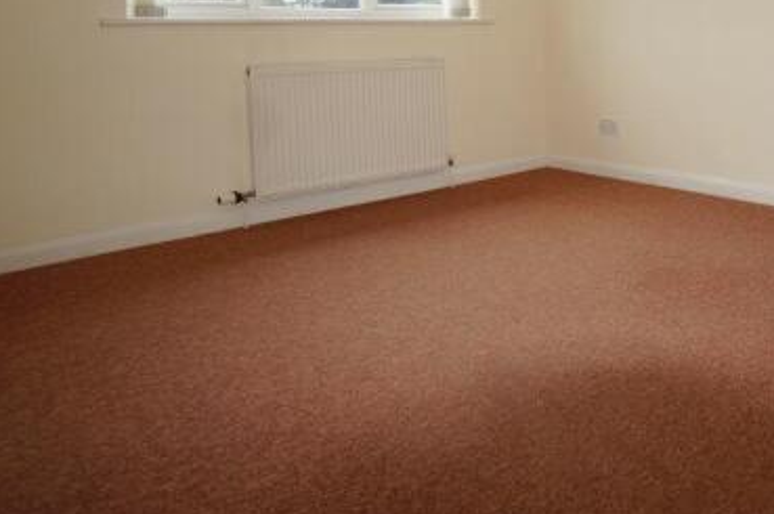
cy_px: 76
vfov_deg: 38.8
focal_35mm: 32
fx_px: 687
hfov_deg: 53.8
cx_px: 646
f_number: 4
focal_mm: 12
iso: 100
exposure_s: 1/60
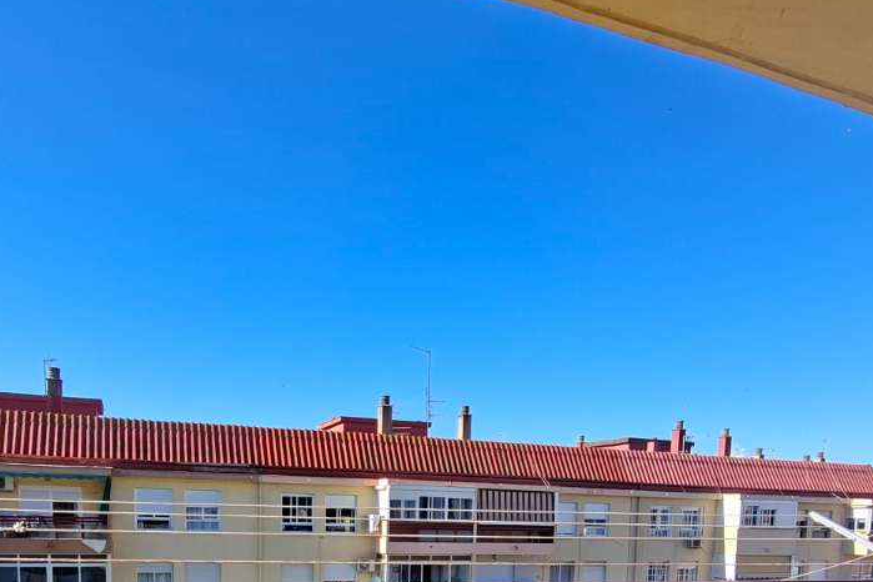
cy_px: 590
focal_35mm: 29
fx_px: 703
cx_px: 410
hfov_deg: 63.6
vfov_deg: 39.3
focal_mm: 1.74
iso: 40
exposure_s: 1/755
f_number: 2.2
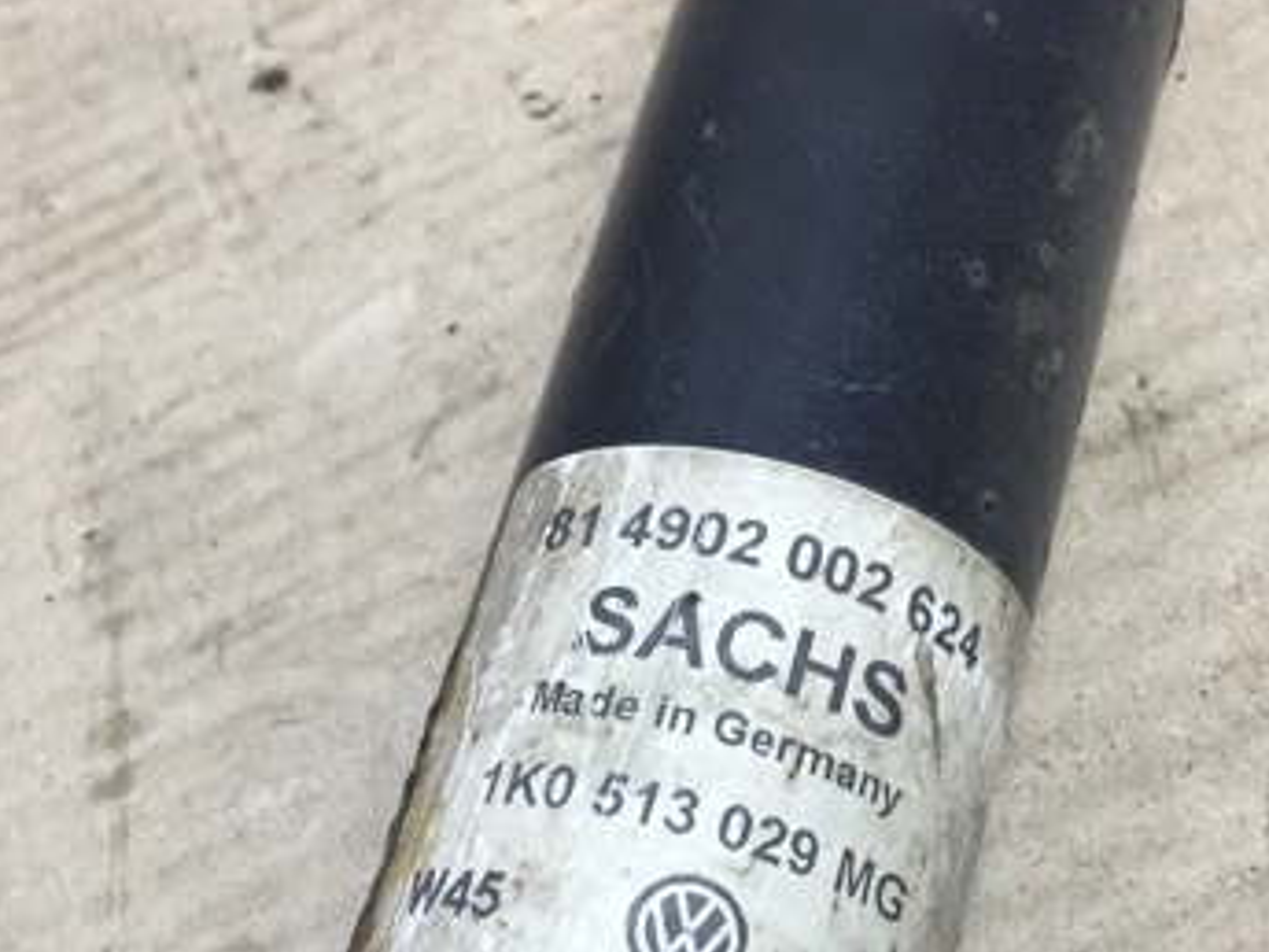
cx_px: 572
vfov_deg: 26.6
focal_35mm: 54
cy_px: 749
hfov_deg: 35.5
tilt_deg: -55.5
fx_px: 1980
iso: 80
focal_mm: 4.15
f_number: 2.2
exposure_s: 1/33
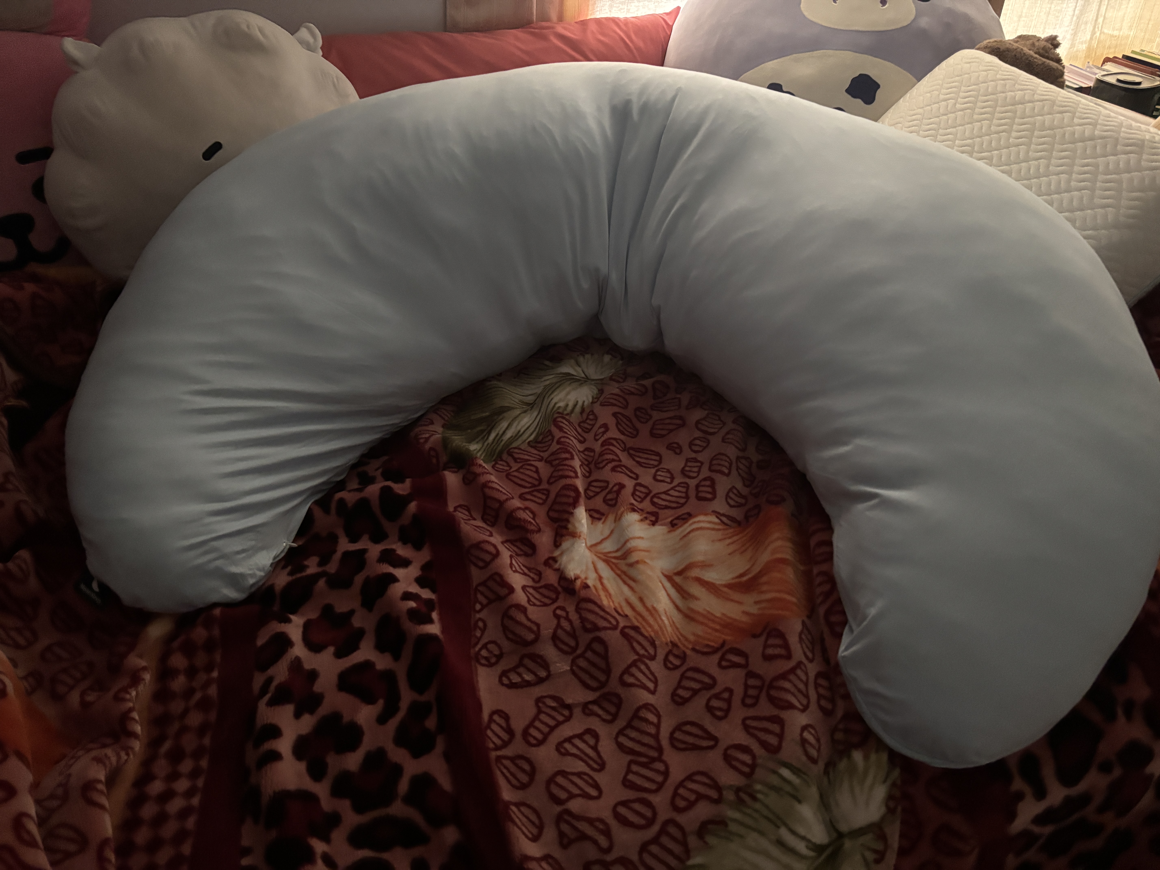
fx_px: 871
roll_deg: +0.6
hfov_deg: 67.3
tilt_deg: -36.5
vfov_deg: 53.1
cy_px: 435
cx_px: 580
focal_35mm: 26
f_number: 1.6
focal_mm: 5.96
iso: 800
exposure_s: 1/30
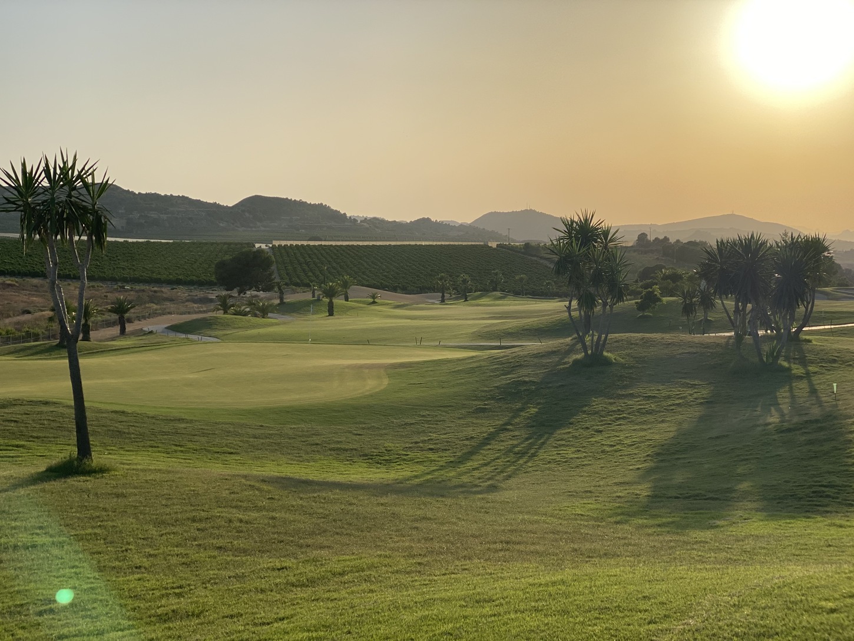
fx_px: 1283
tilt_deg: -3.0
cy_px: 320
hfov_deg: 36.8
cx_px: 427
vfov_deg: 28.0
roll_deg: -0.9
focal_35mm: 52
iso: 25
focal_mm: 6
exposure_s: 1/2994
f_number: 2
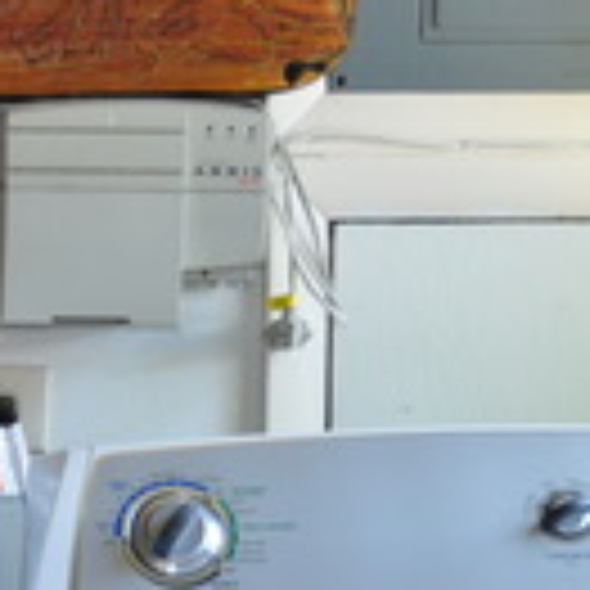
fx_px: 2873
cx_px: -266
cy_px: 727
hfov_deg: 11.3
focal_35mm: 149
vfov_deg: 11.5
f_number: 4
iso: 360
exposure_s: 1/30
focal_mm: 24
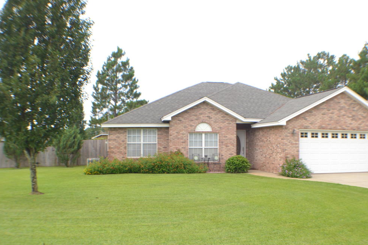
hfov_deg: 27.3
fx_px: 756
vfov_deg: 18.4
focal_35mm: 74
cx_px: 201
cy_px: 140
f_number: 5
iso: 160
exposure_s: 1/125
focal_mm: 42
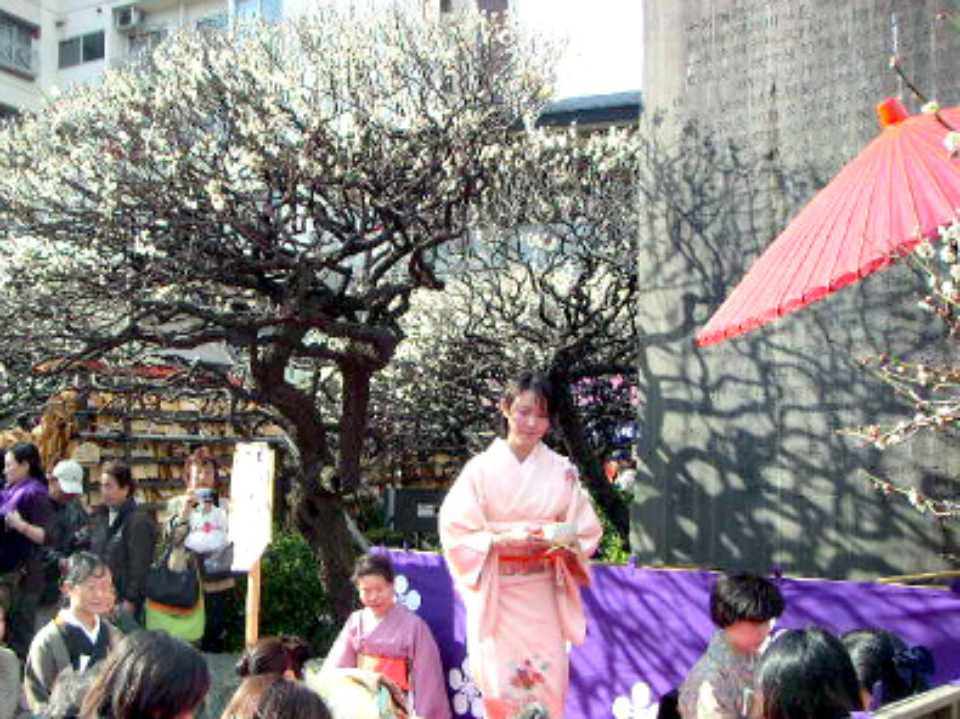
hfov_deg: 50.2
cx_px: 480
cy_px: 360
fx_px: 1026
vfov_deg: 38.6
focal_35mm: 37
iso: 50
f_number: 2.8
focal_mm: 5.7
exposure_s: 1/250
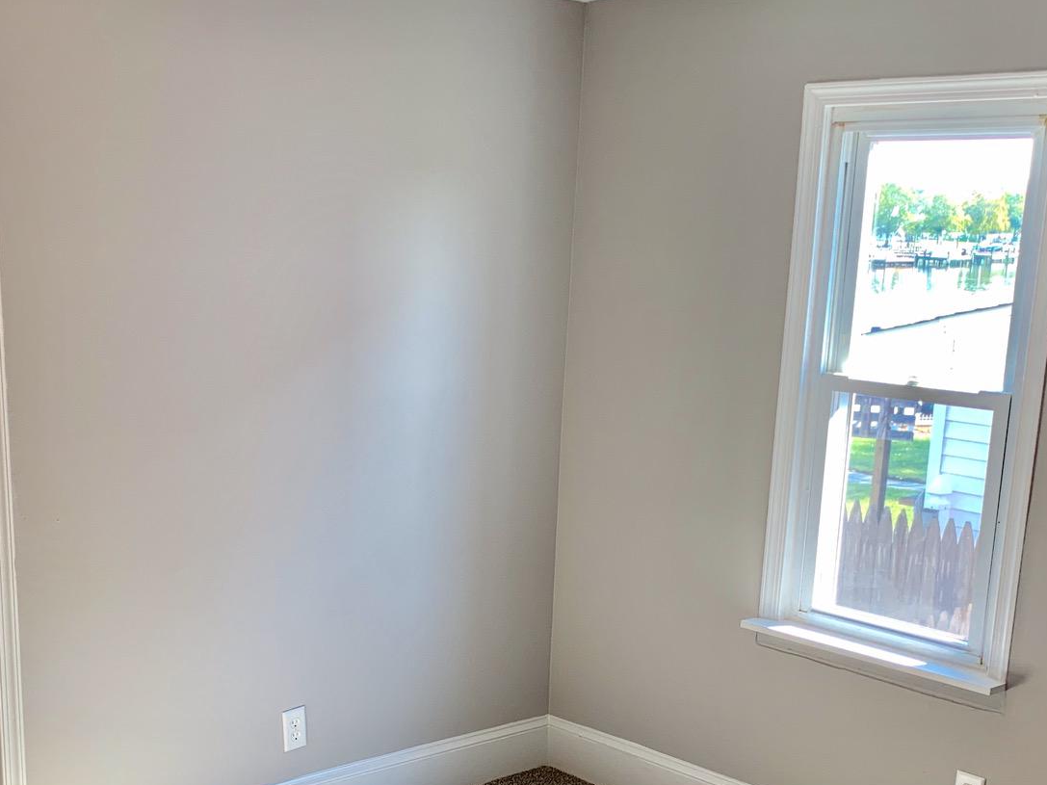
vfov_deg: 29.1
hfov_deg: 38.6
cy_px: 614
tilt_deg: -12.9
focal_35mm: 49
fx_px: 1482
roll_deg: +0.3
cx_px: 368
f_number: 1.8
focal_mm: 4.25
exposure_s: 1/120
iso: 50
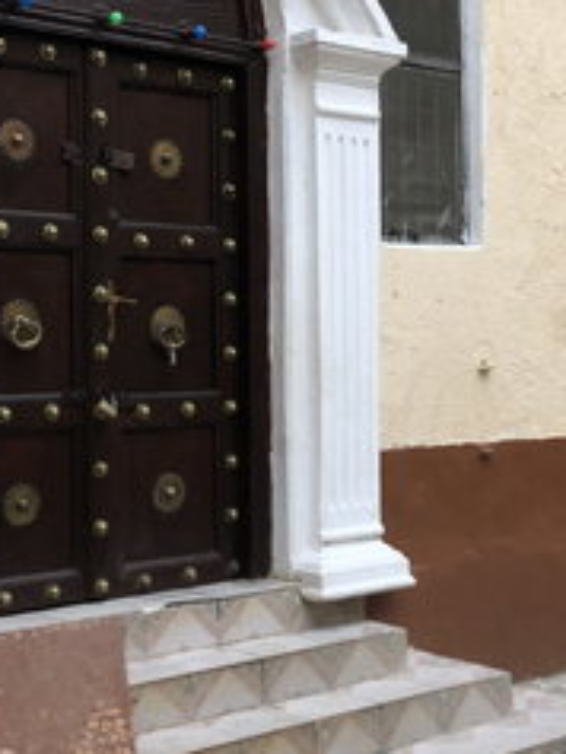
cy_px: 358
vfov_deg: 30.7
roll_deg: +1.2
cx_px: 337
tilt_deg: +0.3
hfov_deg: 23.3
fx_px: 1372
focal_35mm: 63
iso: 20
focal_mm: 4
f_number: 1.8
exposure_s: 1/727
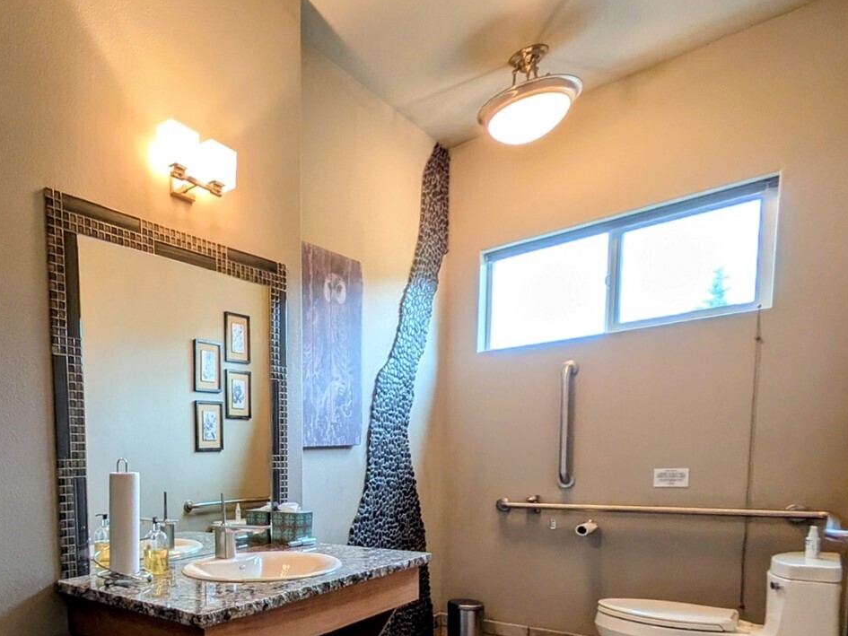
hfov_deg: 67.2
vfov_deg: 56.4
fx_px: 539
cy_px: 514
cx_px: 138
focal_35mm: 22
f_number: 2.2
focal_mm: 1.54
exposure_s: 1/30
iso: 41
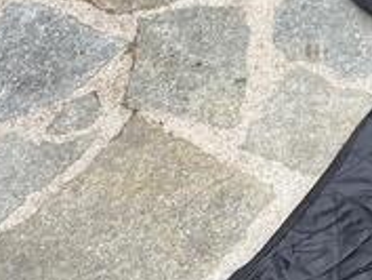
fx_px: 1011
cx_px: 645
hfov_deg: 17.4
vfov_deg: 15.7
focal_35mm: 94
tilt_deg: -60.9
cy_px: 194
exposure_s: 1/114
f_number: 1.6
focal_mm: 5.1
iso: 125
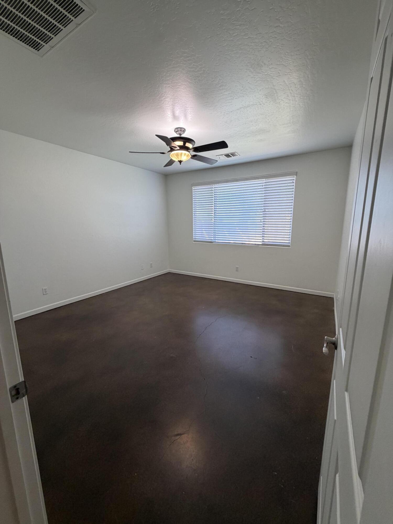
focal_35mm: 14
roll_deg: +1.0
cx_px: 196
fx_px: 212
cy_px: 262
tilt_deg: -10.8
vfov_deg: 102.1
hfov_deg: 85.7
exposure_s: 1/120
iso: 200
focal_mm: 2.22
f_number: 2.2
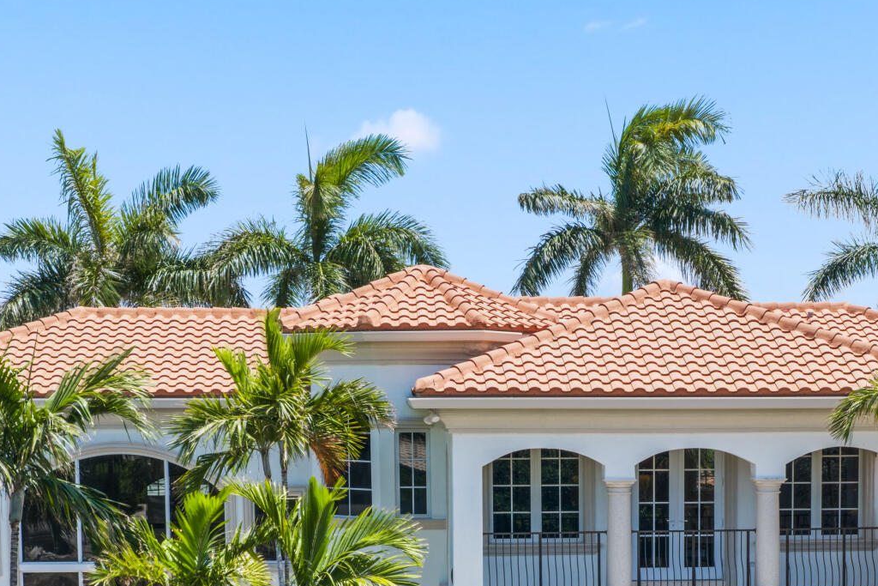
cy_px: 640
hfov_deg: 24.6
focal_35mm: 82
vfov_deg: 16.2
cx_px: 591
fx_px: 2000
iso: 100
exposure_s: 1/80
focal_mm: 14.45
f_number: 5
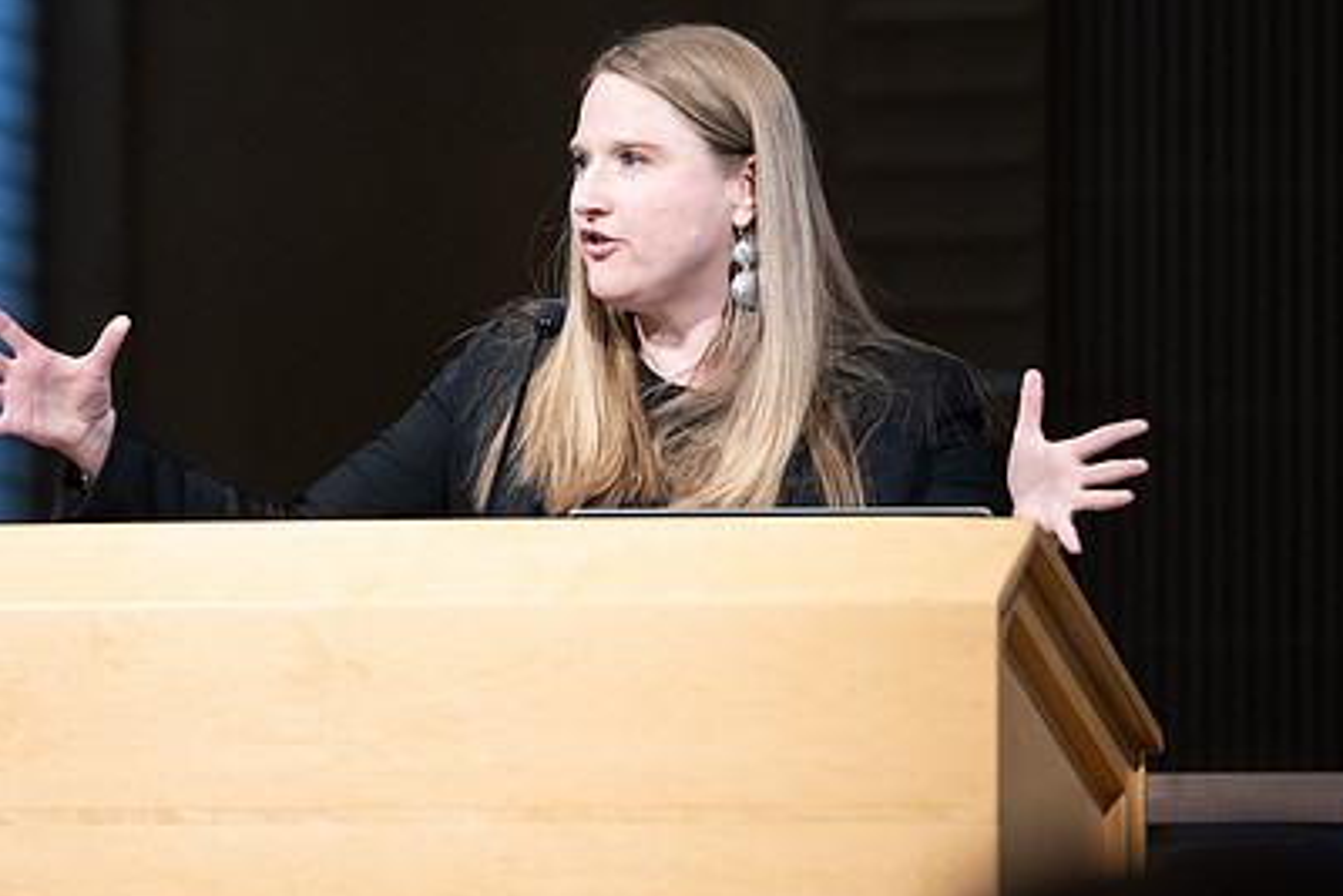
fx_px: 14516
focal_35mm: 389
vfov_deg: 3.5
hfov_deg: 5.3
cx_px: 621
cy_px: 164
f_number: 2.8
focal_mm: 180
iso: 1250
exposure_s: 1/250
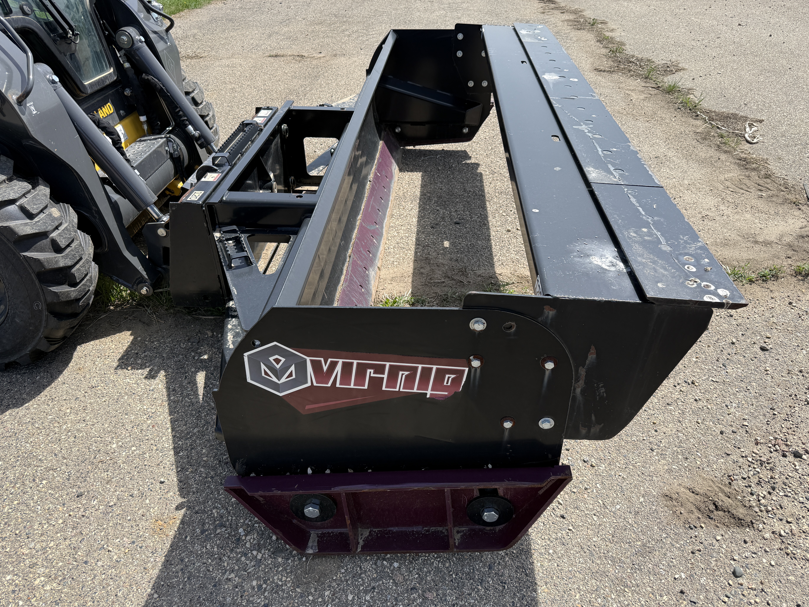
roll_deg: +0.4
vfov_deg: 54.9
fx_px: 584
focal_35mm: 25
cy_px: 299
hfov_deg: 69.4
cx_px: 415
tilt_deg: -33.6
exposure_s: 1/2611
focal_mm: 6.76
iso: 80
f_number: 1.78
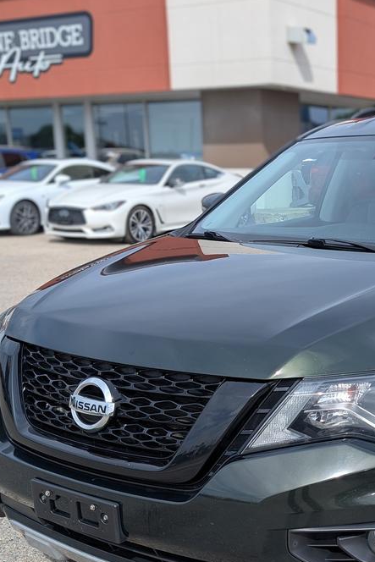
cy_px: 335
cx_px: 336
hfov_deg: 27.1
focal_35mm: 48
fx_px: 750
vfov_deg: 40.9
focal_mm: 6.9
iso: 19
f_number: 1.68
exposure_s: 1/968
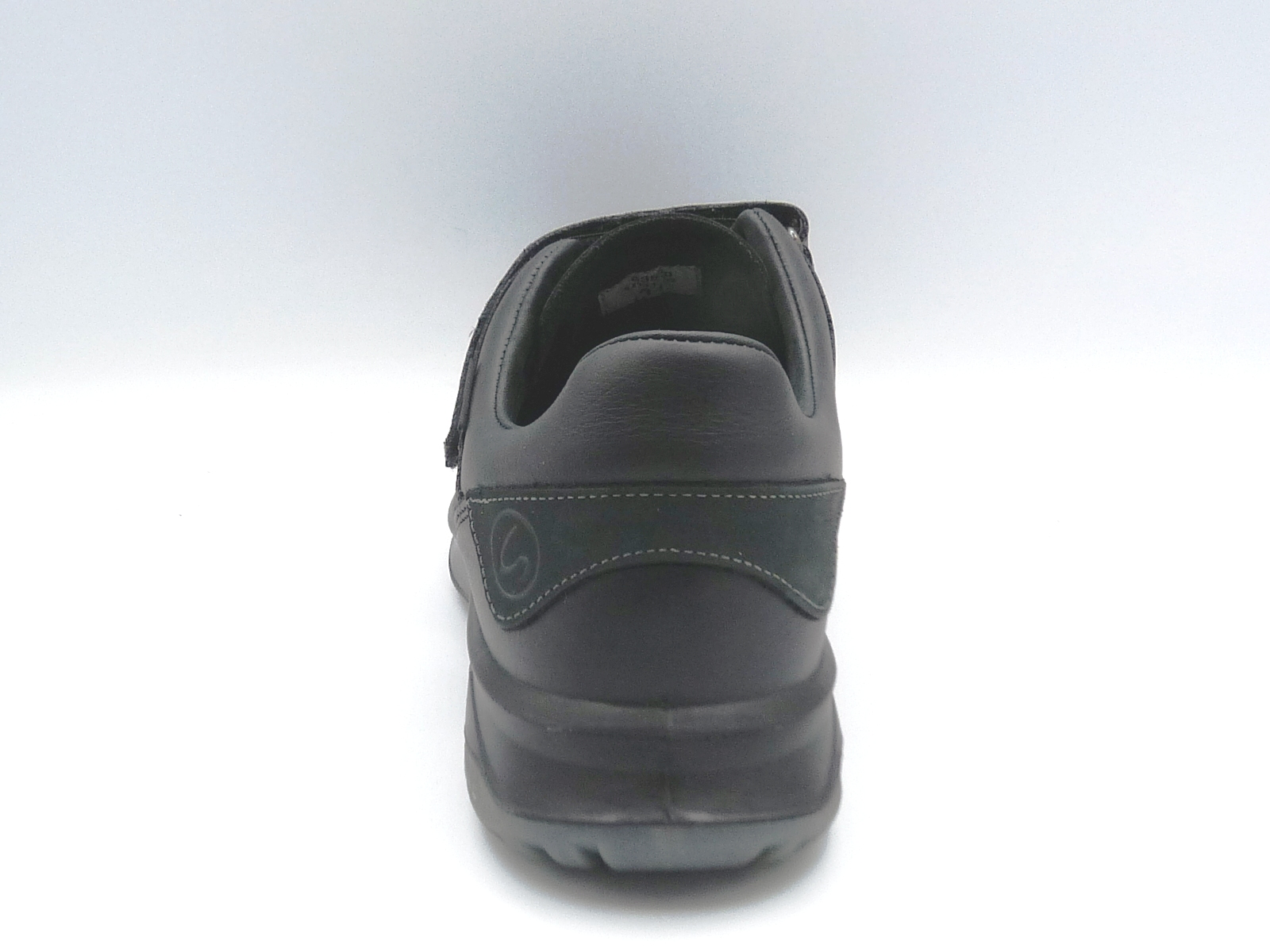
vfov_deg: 29.7
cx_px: 635
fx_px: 1798
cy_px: 476
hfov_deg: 38.9
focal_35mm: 49
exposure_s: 1/200
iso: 100
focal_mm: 4.8
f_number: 4.5
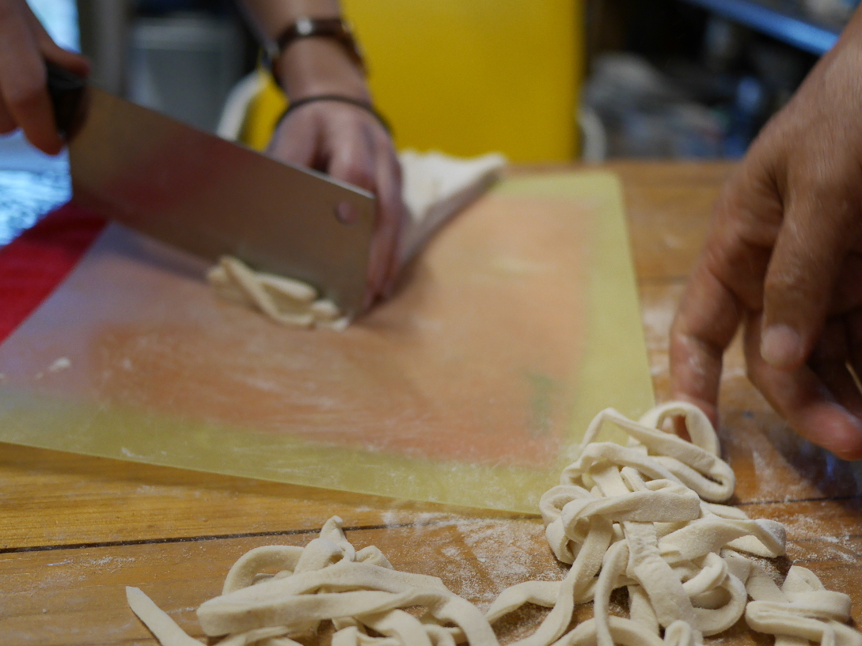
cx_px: 415
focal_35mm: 47
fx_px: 1171
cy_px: 361
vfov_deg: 30.9
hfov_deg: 40.4
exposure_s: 1/125
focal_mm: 20
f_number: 1.7
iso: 640
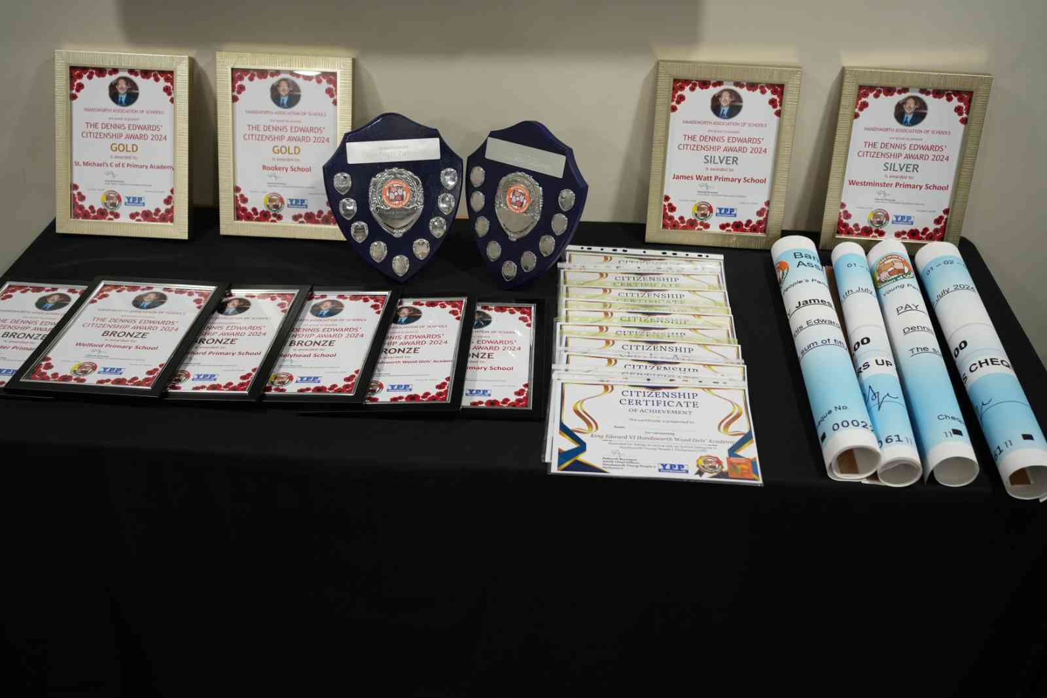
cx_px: 524
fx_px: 1018
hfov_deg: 54.4
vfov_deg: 37.8
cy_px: 349
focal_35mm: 35
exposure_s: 1/160
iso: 1600
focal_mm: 35
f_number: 3.2
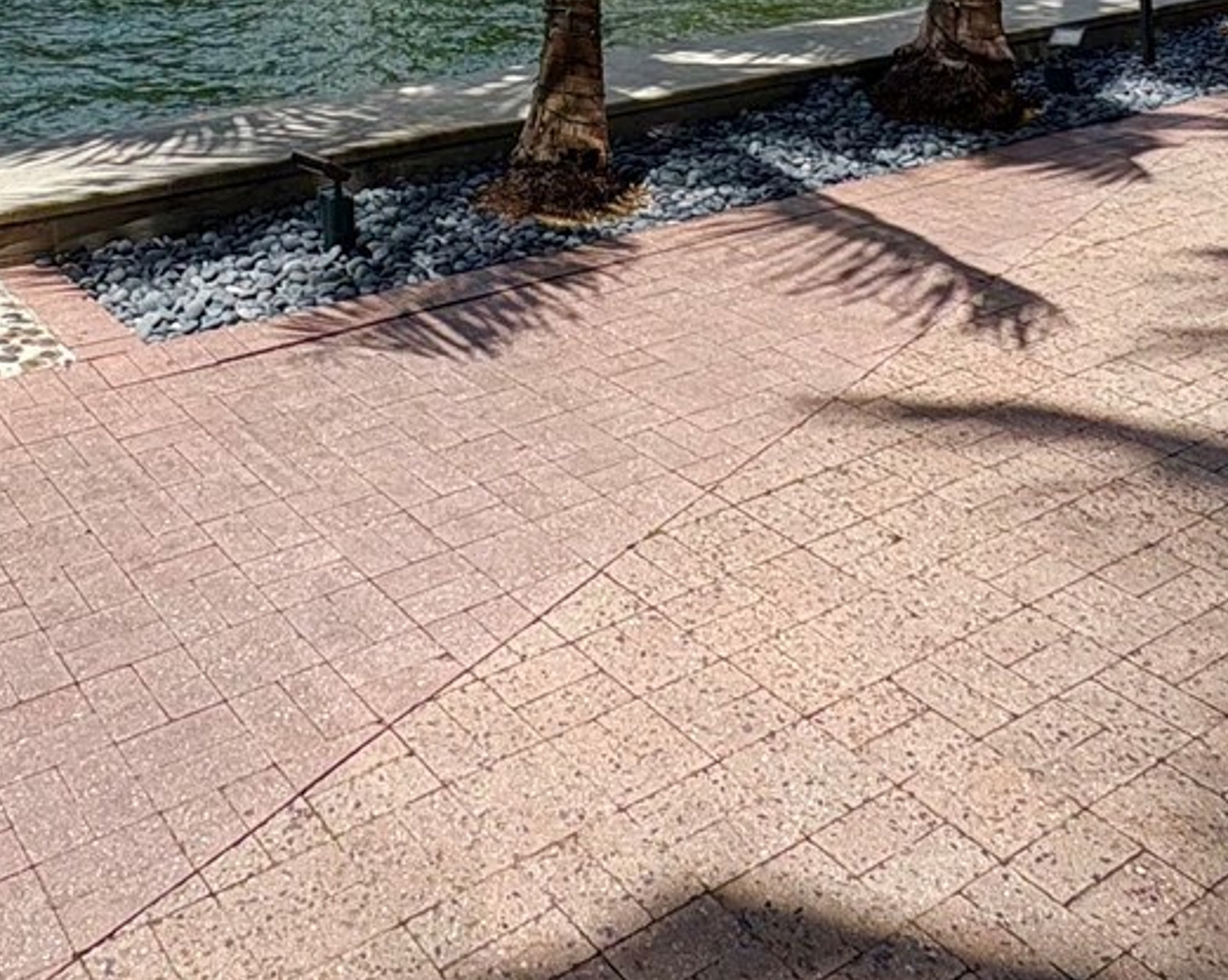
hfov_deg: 43.5
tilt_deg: +3.0
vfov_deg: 28.7
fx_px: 1525
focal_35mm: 42
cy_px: -313
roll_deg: +4.2
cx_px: 464
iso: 50
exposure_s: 1/2083
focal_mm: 2.22
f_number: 2.2
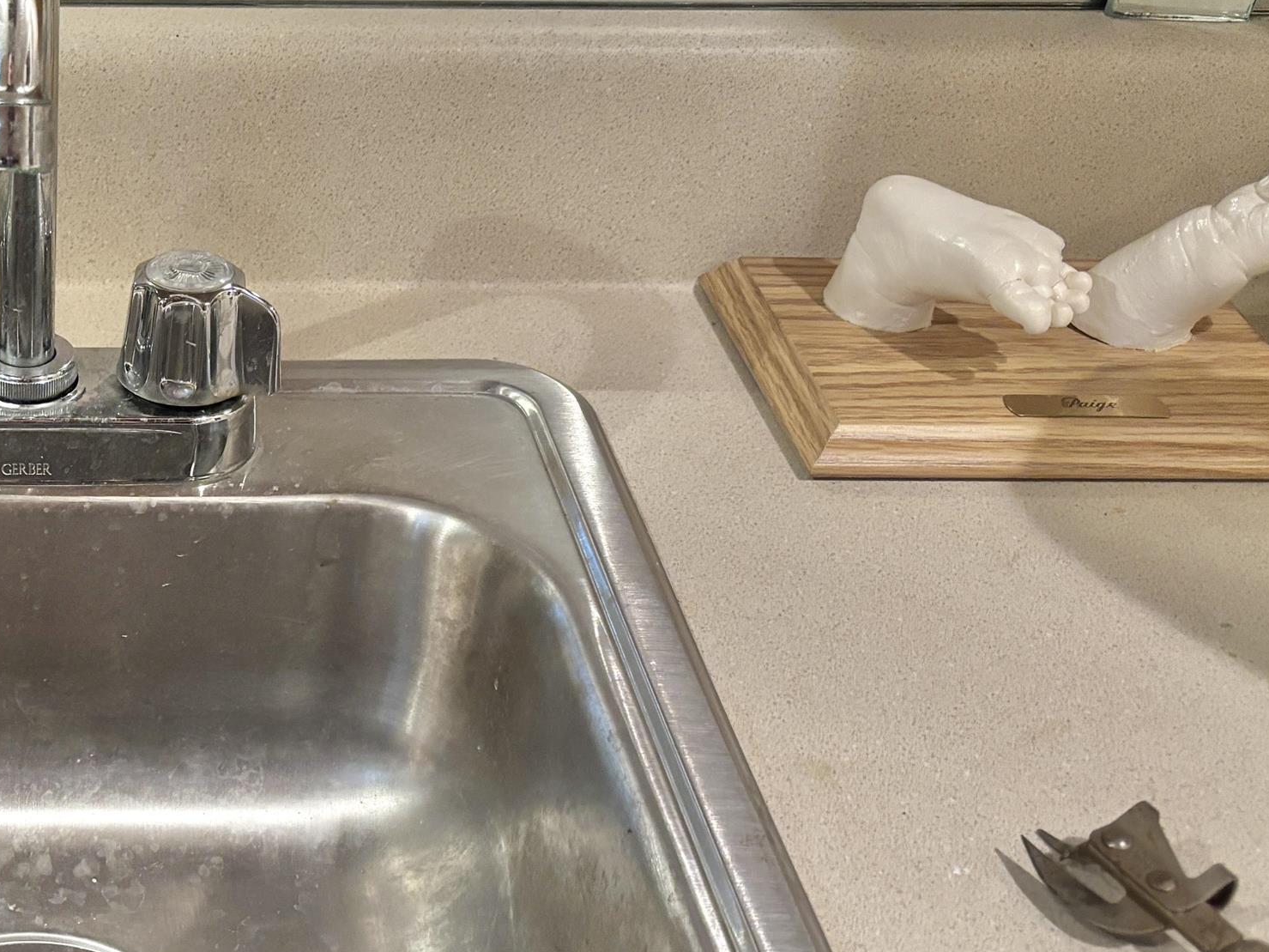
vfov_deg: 26.9
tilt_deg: -39.0
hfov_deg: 32.8
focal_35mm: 54
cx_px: 18
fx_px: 1979
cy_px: 615
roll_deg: -0.2
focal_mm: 5.96
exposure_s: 1/60
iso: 400
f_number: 1.6
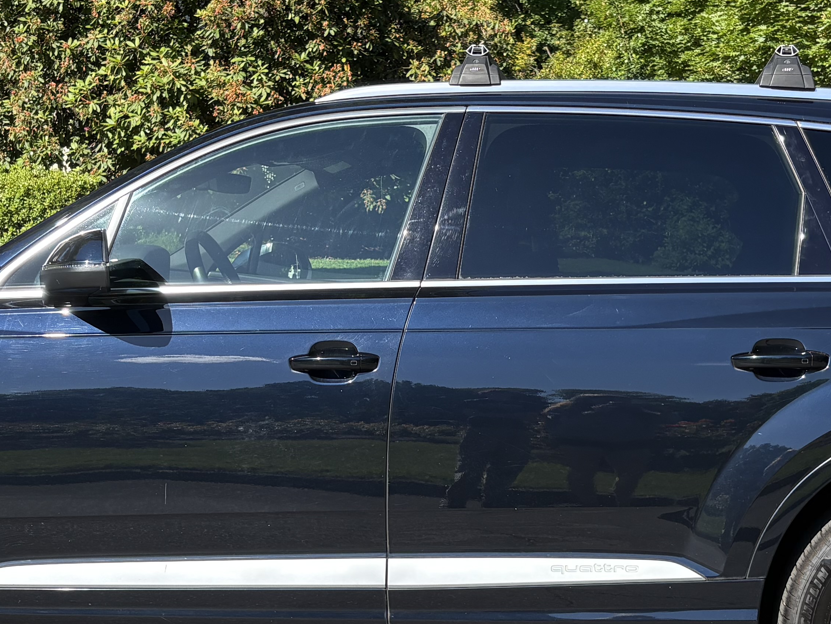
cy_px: 317
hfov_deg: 29.4
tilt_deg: -2.7
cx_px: 445
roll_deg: -0.3
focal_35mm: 66
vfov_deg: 22.3
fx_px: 1585
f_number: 1.6
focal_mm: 5.96
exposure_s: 1/1393
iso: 64
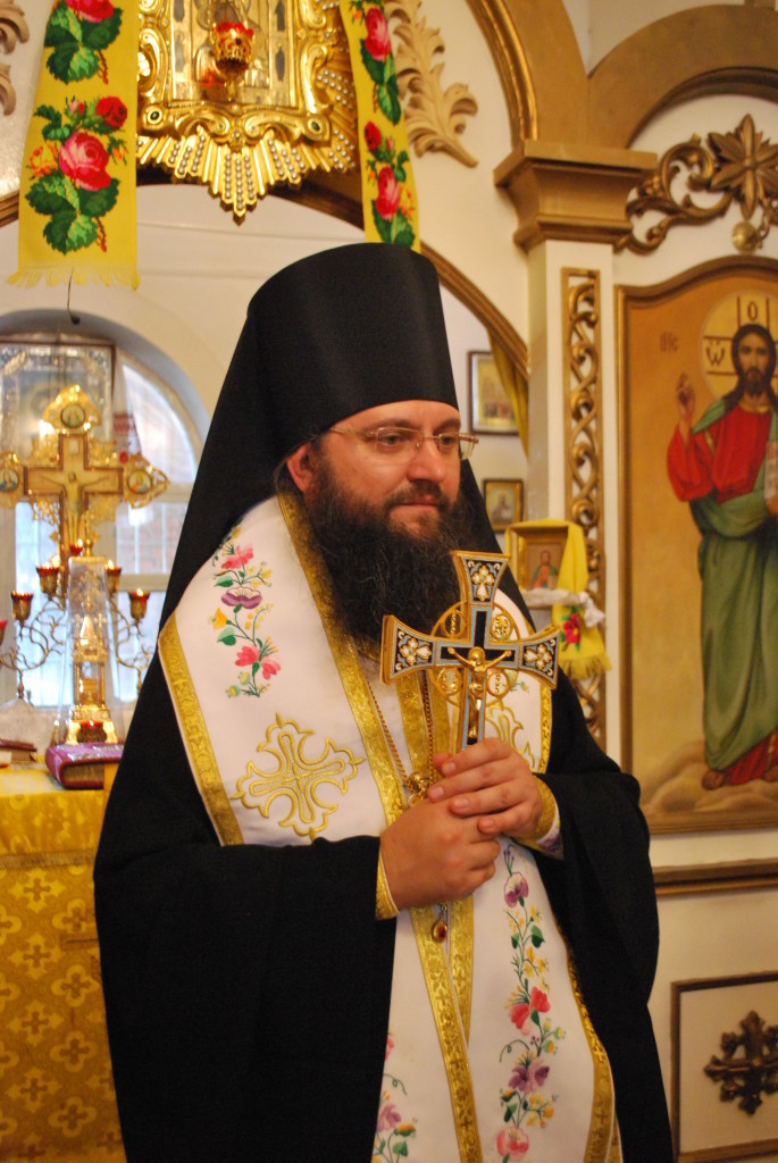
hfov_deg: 34.3
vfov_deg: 49.5
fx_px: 1261
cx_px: 389
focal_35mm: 39
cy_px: 582
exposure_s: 1/30
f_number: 4.2
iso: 1600
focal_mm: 26
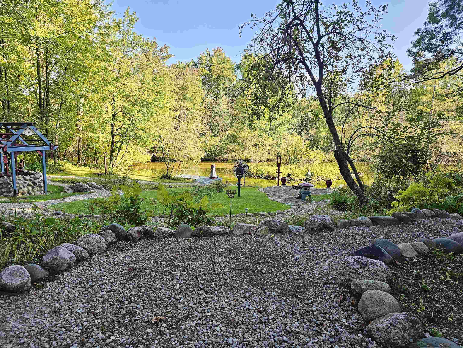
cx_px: 232
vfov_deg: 58.9
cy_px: 174
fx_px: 308
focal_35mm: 23
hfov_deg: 73.9
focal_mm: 6.3
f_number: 1.7
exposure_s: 1/180
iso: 64
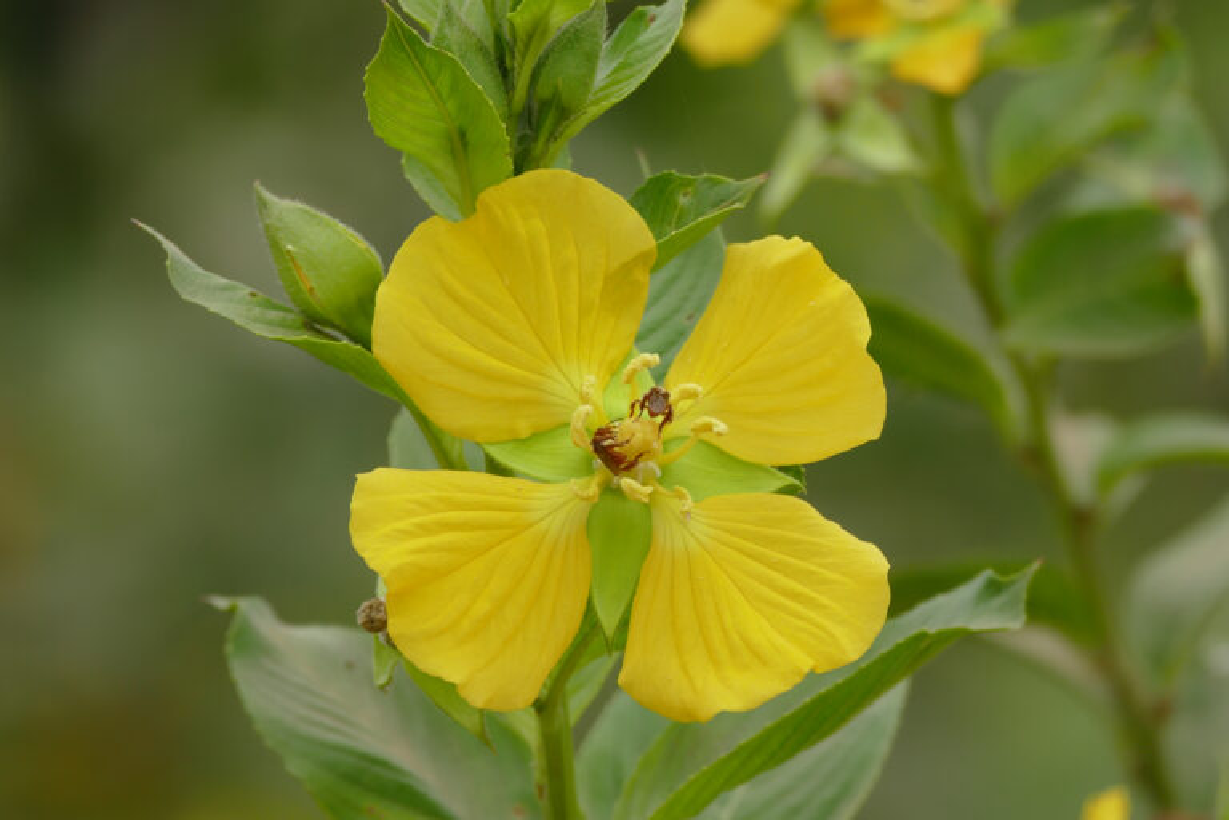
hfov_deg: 3.9
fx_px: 18058
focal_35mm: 529
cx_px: 614
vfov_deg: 2.6
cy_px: 410
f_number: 4
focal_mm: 146
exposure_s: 1/320
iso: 125
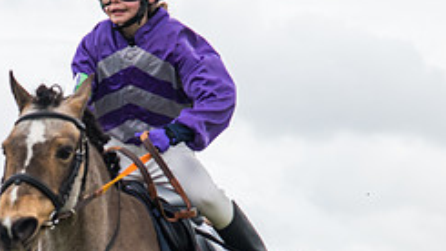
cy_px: 266
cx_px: 36
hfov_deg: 7.8
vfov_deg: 4.4
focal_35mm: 275
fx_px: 3253
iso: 800
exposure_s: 1/1250
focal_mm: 95
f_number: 5
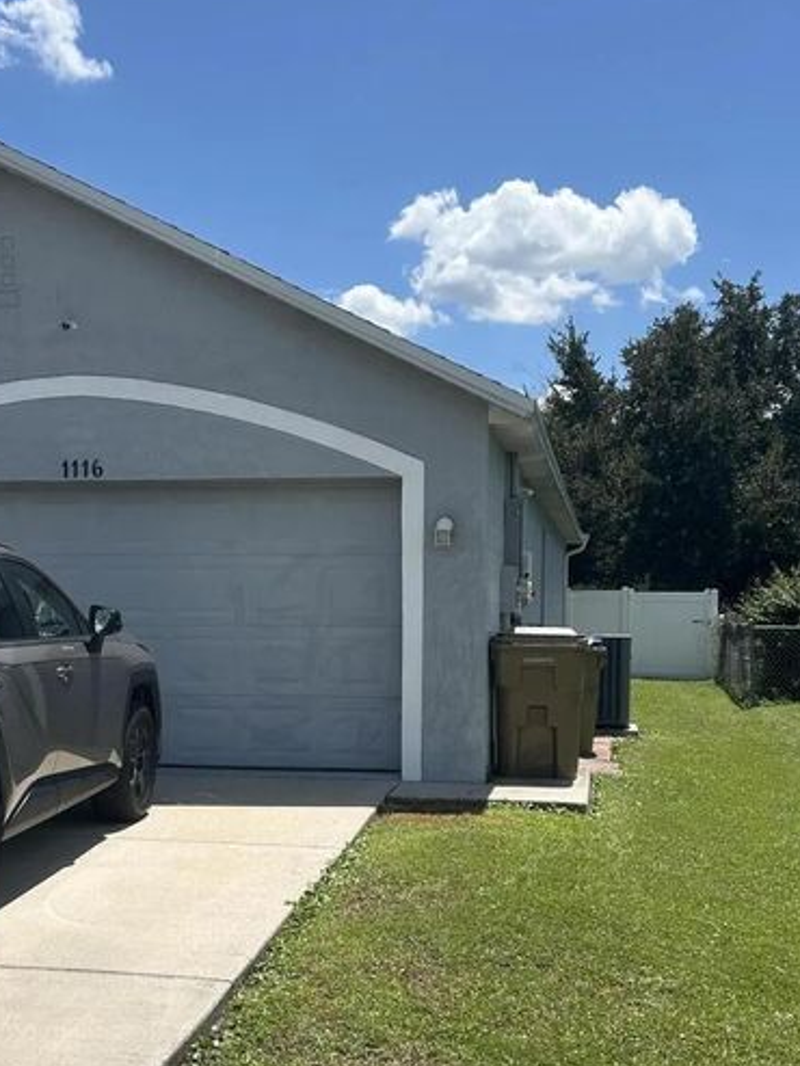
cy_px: 648
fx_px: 1386
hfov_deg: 32.2
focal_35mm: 45
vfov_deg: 41.8
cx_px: 350
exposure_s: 1/5319
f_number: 1.5
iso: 50
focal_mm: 5.7
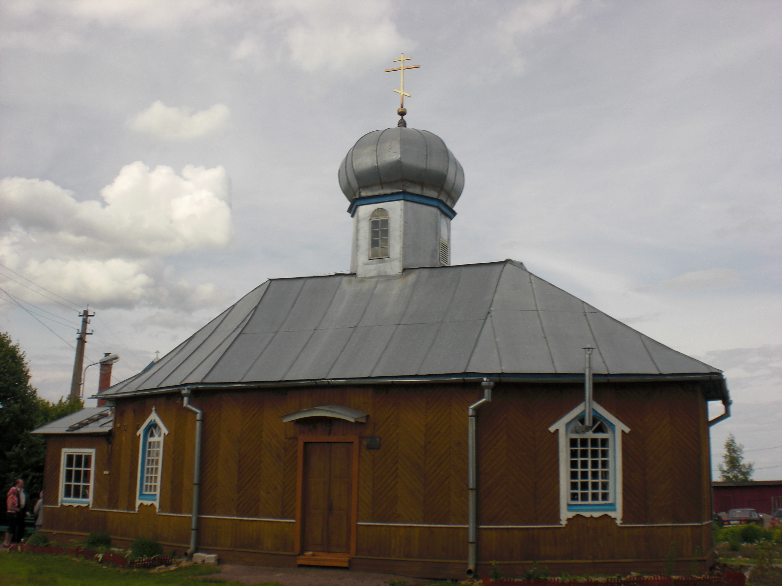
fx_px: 858
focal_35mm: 38
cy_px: 293
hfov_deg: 49.0
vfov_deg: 37.7
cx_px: 391
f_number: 5.6
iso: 64
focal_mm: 6.3
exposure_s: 1/400
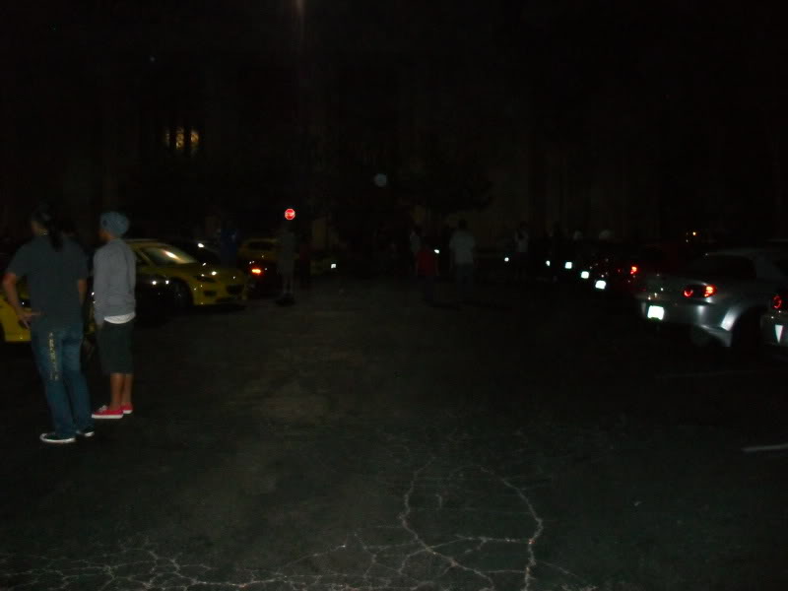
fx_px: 797
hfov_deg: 52.6
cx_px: 394
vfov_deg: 40.7
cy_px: 296
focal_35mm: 35
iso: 400
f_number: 2.8
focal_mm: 6.2
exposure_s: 1/45
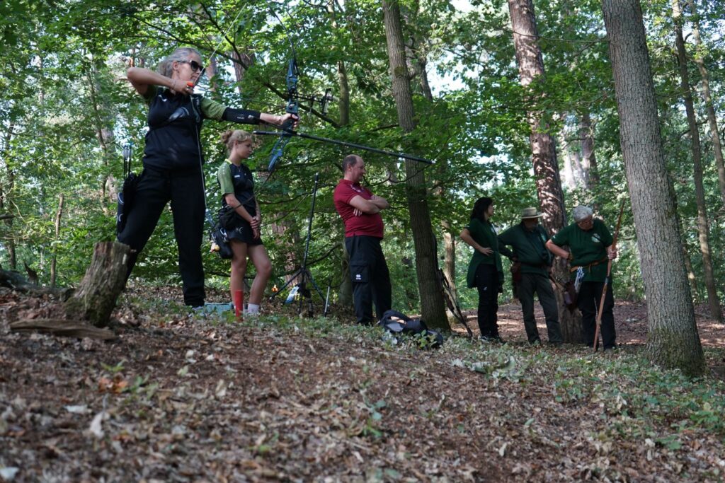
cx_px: 362
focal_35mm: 48
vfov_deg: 28.1
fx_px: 967
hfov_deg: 41.1
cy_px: 242
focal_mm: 48
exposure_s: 1/160
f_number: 4.5
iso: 640
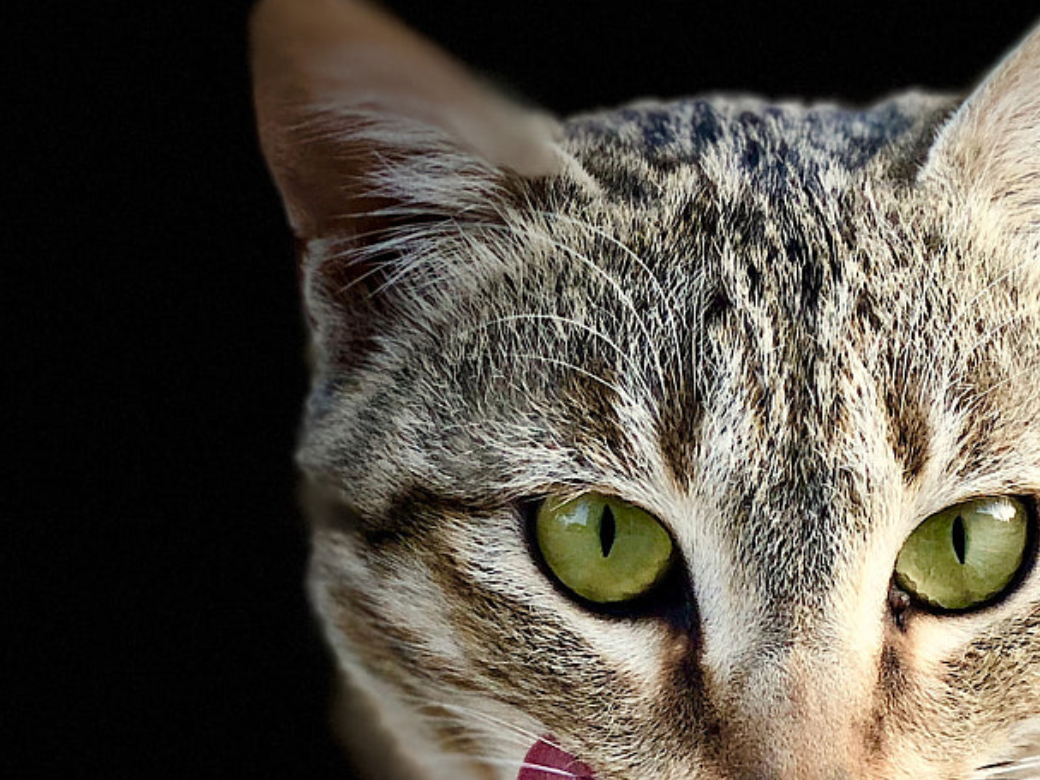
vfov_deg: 10.8
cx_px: 1175
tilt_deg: -13.7
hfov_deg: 14.1
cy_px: 612
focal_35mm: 137
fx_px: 4115
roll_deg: -2.7
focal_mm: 6
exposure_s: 1/50
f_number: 2.4
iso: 25
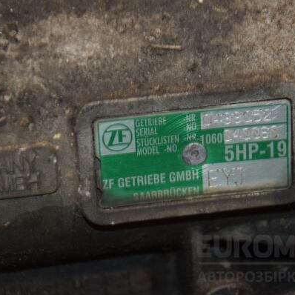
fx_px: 1707
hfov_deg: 9.9
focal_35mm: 177
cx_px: 183
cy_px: 148
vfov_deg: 9.9
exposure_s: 1/60
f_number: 5.6
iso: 800
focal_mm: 92
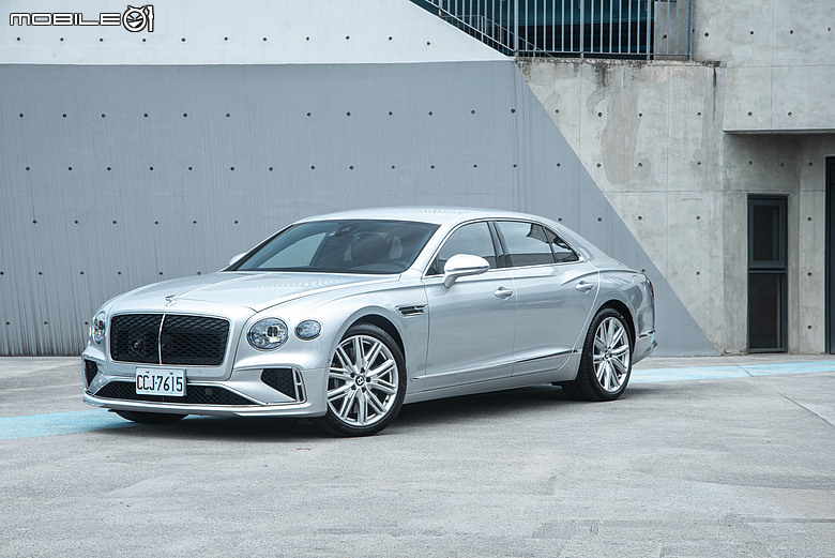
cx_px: 418
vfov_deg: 15.2
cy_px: 279
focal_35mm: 90
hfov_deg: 22.6
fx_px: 2089
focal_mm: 90
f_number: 5.6
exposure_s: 1/60
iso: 100
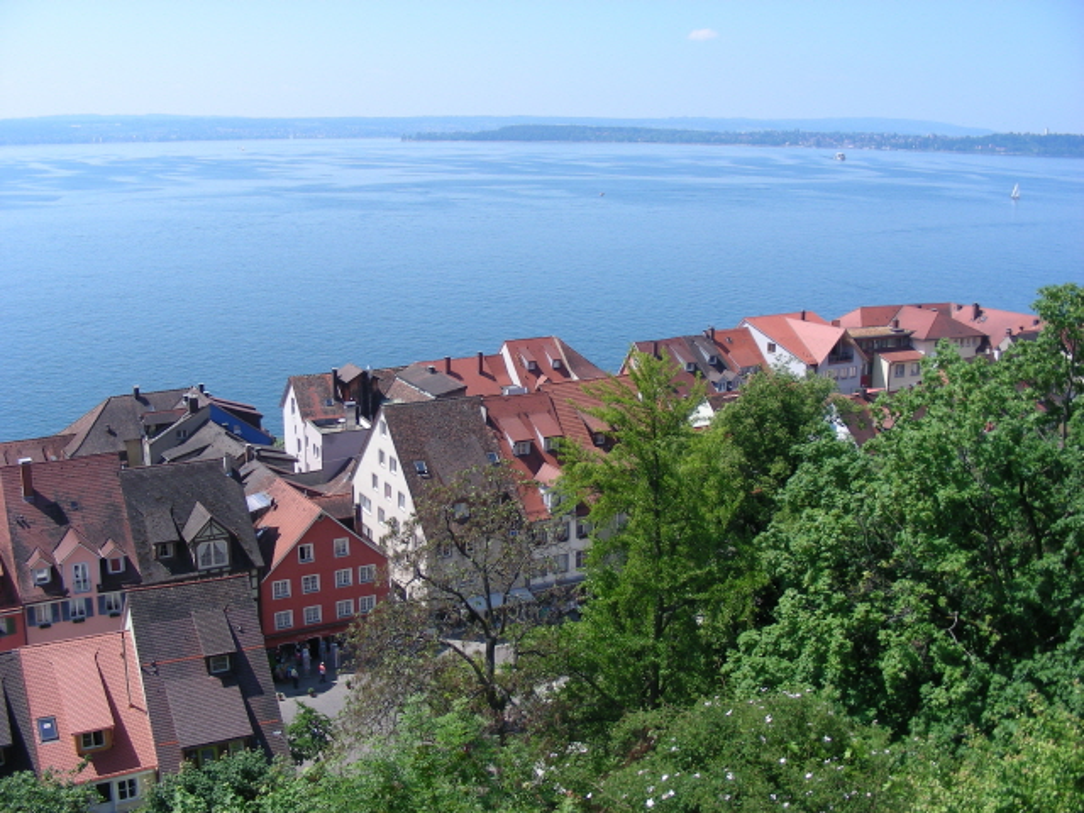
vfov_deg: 37.7
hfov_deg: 49.0
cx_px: 542
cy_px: 406
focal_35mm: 38
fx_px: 1190
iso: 50
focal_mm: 6.3
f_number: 4
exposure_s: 1/377
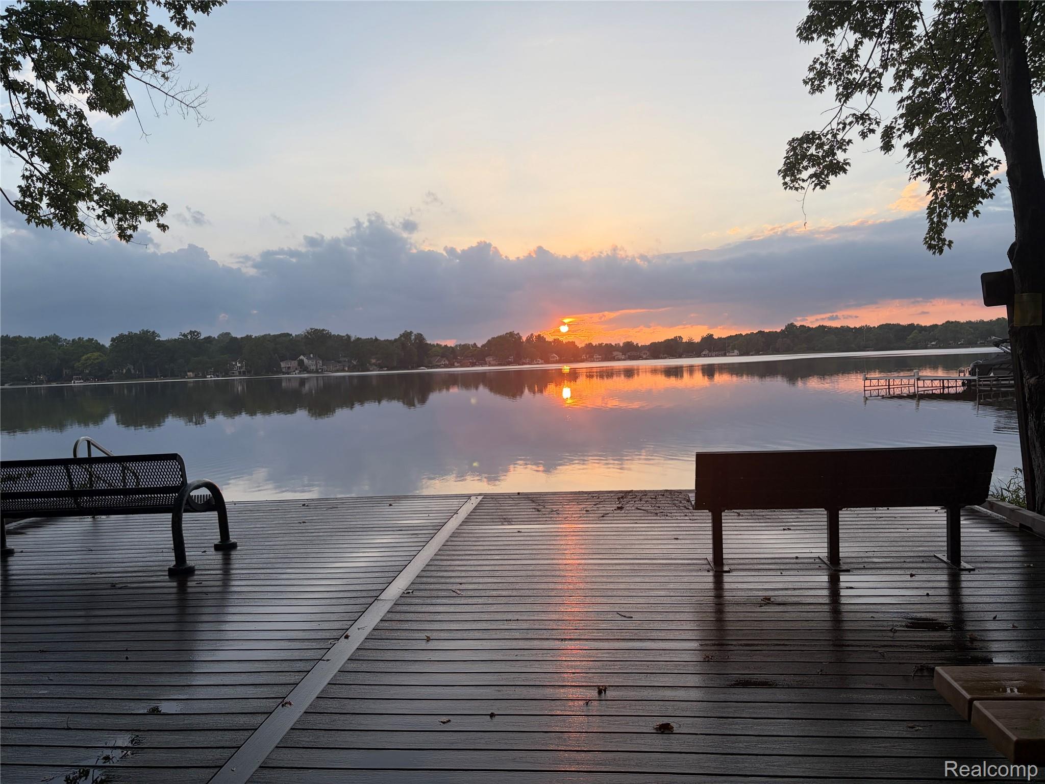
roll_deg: +2.8
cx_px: 522
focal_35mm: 26
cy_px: 392
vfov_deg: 53.1
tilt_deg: -1.8
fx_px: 785
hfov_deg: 67.3
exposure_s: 1/861
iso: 50
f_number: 1.6
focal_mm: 5.96
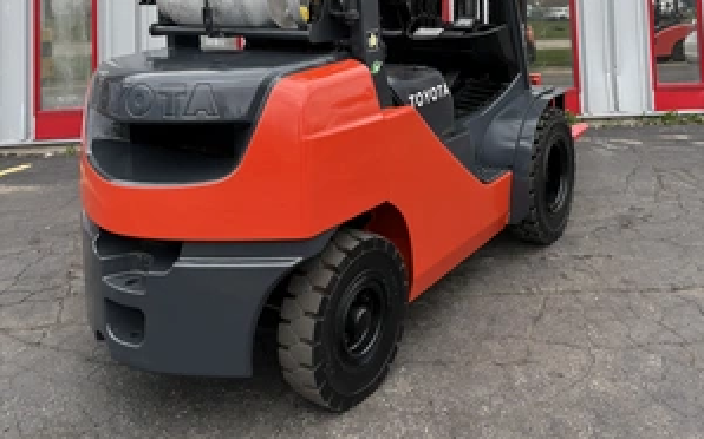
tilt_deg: +5.0
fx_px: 710
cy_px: -26
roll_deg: +3.1
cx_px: 352
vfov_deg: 31.2
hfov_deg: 52.8
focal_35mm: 37
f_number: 1.6
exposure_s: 1/1016
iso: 64
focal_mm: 5.96
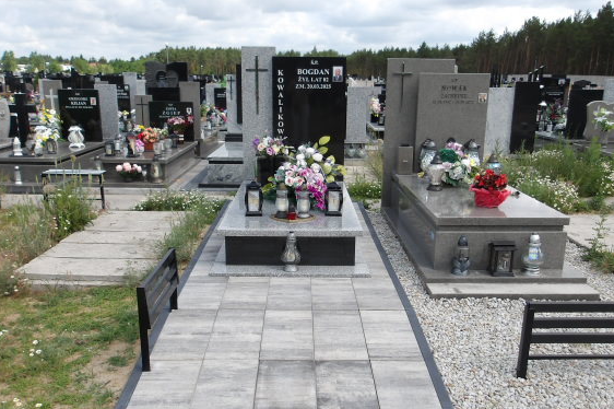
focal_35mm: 32
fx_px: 545
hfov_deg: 58.7
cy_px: 244
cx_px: 311
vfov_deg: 40.9
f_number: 3
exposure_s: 1/739
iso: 100
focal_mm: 4.9
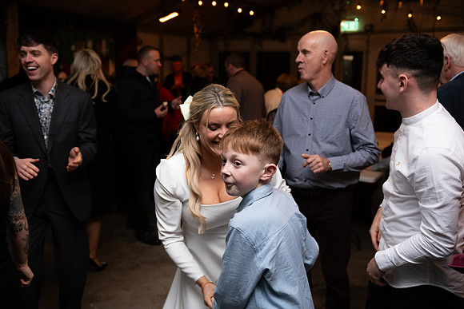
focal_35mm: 38
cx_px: 232
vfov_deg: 35.1
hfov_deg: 50.7
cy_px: 154
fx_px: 490
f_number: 3.5
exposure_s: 1/160
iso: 800
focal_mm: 38
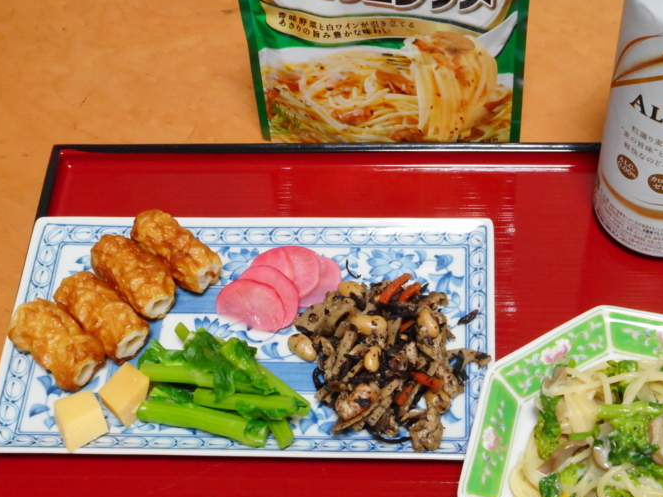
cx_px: 386
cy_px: 264
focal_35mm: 68
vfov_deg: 21.6
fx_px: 1302
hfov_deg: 28.5
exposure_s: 1/10
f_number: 4.7
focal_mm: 7.9
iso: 400
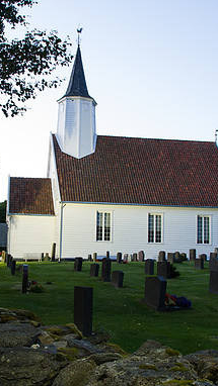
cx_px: 92
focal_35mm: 43
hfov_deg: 27.7
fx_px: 442
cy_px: 195
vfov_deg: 47.4
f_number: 11
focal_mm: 18
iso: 200
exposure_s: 3
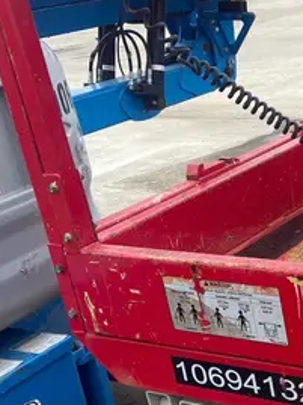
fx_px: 829
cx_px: 383
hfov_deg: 19.3
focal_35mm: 71
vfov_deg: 27.3
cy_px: 253
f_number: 1.8
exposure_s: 1/121
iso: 32
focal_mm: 4.25
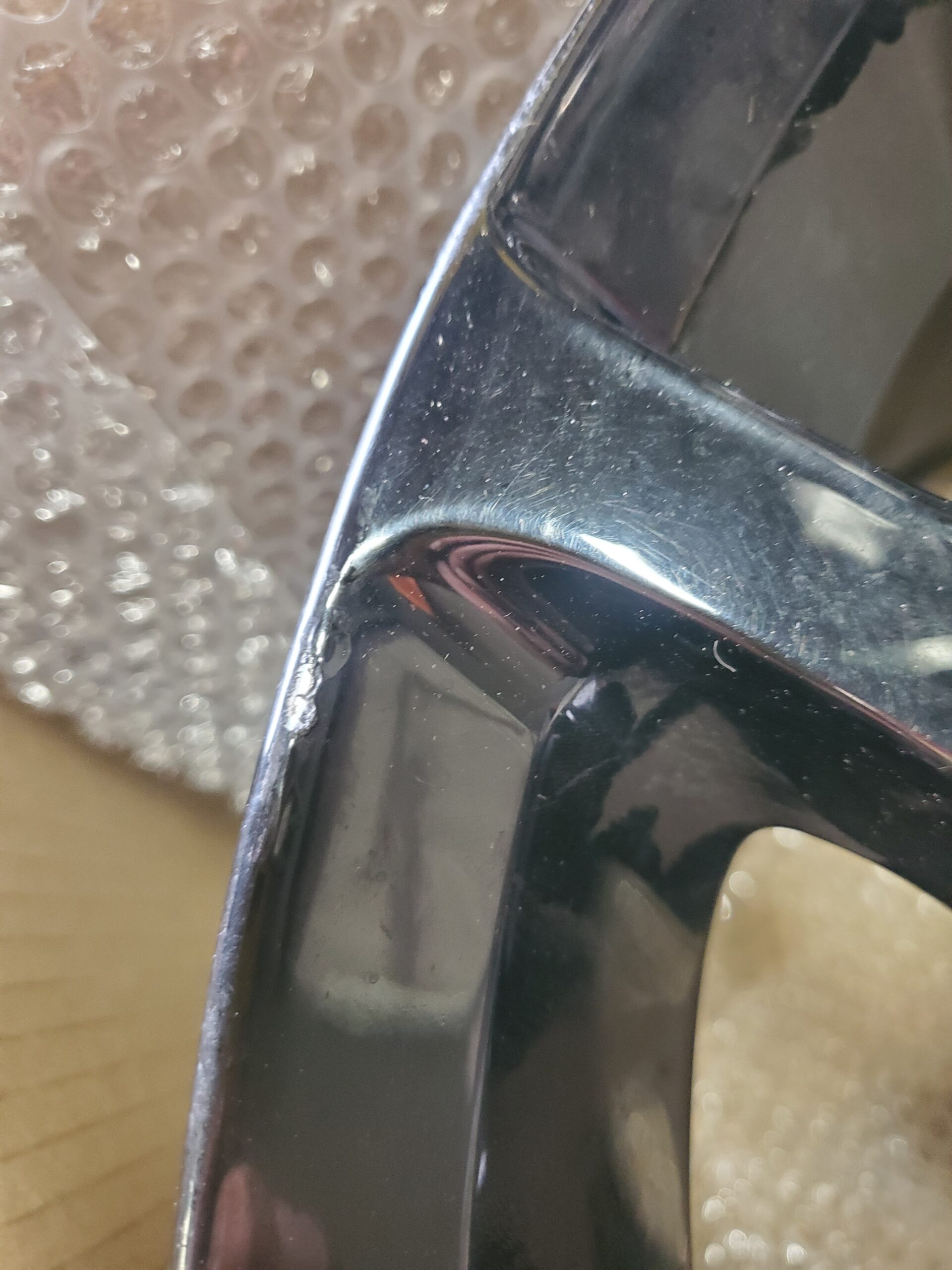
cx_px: 476
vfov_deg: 67.3
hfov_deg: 53.1
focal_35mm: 26
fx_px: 953
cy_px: 635
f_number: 1.5
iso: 400
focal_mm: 4.3
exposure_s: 1/40
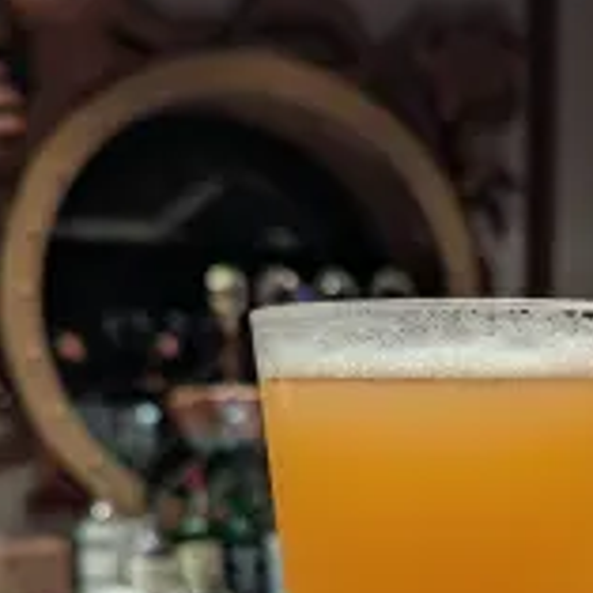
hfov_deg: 31.1
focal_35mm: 54
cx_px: 444
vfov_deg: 30.0
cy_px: 559
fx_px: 1047
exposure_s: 1/24
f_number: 1.85
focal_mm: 6.81
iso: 56
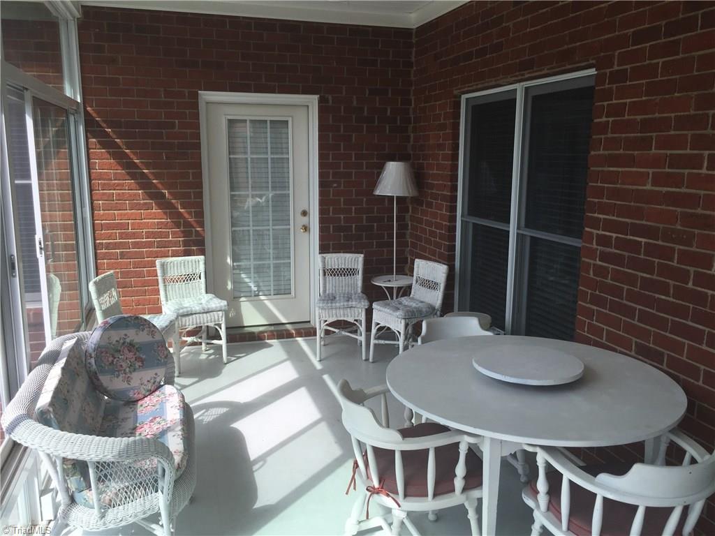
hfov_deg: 61.7
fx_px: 599
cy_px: 268
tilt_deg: -8.6
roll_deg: -0.8
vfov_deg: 48.2
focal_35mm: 29
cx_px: 358
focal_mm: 4.15
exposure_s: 1/599
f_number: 2.2
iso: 32
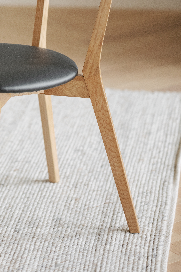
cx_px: 4
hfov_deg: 7.5
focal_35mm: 183
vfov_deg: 11.2
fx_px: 1380
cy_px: 19
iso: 400
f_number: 1.8
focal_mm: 85
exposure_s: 1/80
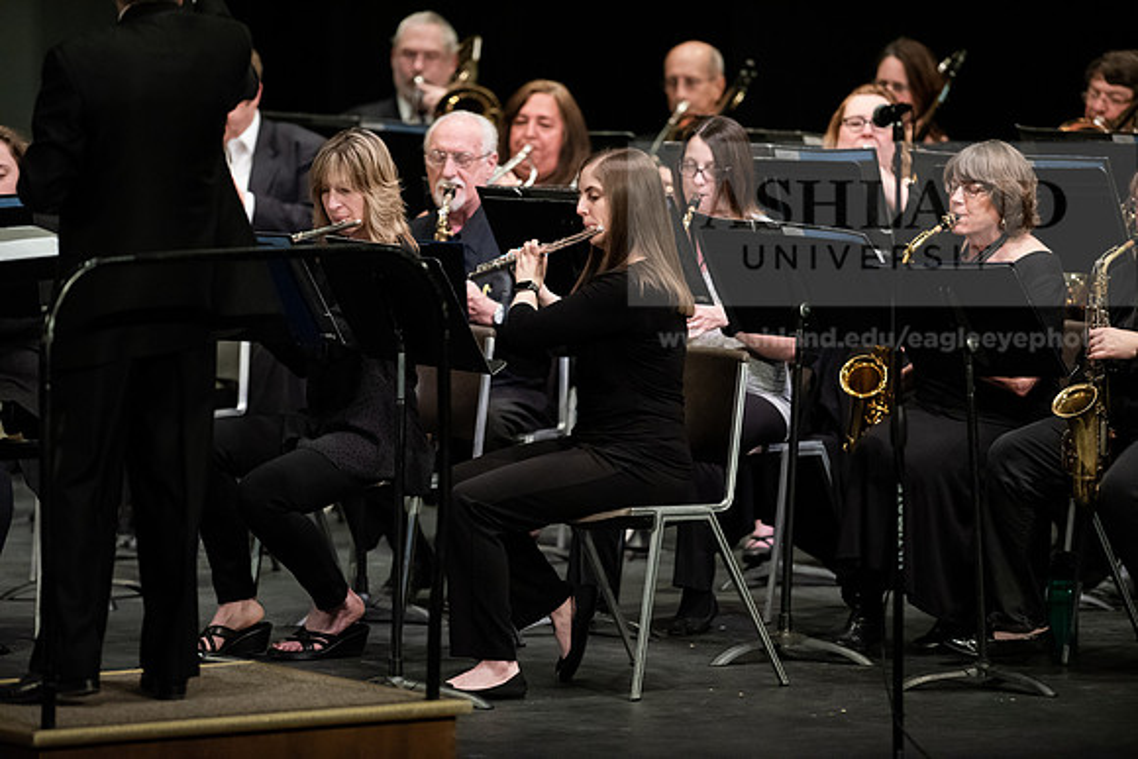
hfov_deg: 6.9
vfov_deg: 4.6
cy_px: 380
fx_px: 9485
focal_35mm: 300
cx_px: 569
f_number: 3.2
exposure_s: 1/320
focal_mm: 300
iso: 4000
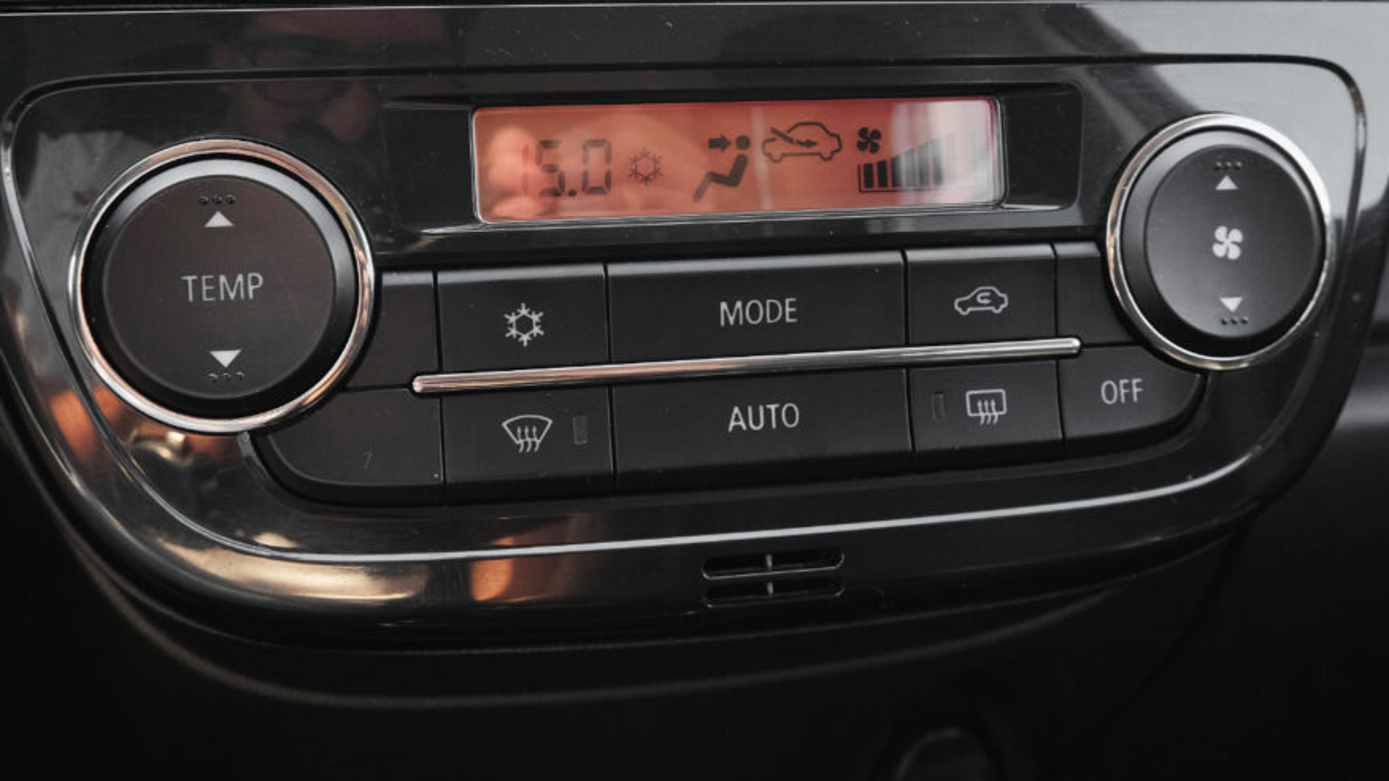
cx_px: 694
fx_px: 1399
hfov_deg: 52.8
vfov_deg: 31.1
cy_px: 325
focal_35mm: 38
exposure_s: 1/60
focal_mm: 20.9
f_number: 9
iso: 2000
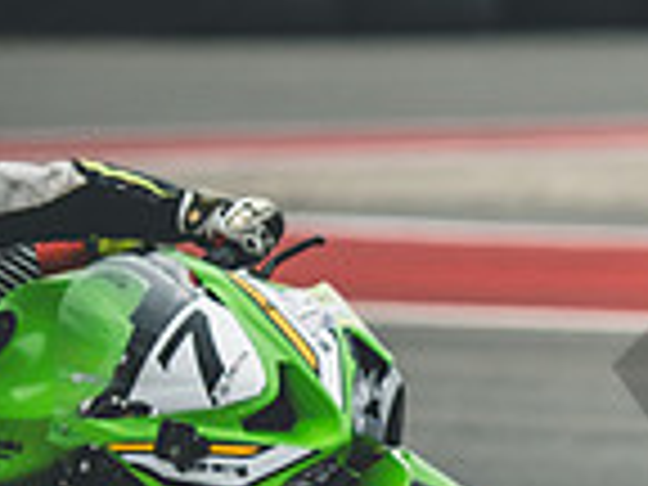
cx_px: 1048
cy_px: 709
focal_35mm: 1164
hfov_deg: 1.7
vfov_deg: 1.3
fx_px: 21790
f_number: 2
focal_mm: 200
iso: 400
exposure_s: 1/2500
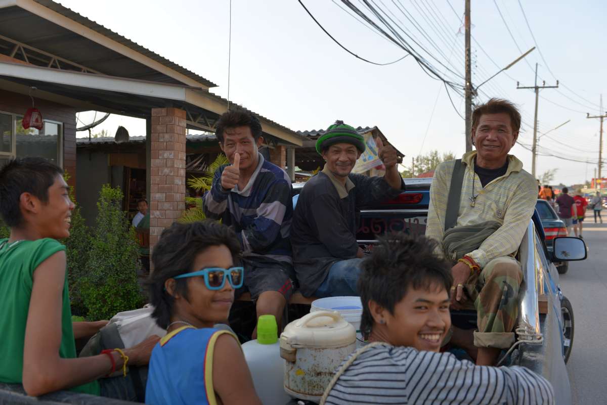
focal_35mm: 32
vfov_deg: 41.1
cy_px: 202
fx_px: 540
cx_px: 304
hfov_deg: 58.7
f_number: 5
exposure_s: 1/100
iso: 100
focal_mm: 32
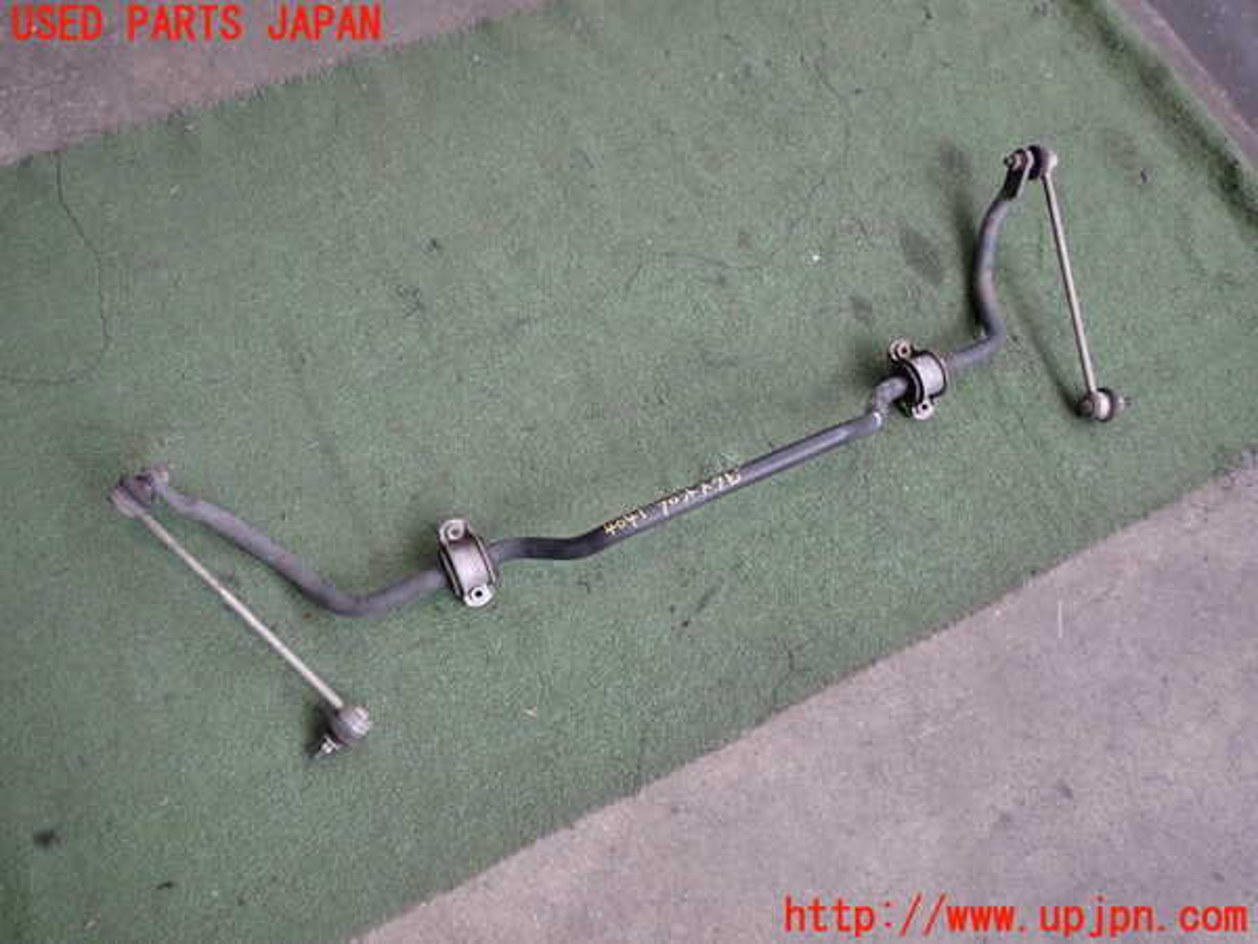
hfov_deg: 60.0
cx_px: 629
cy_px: 472
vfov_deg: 46.8
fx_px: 1090
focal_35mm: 30
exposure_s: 1/80
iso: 200
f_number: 2.3
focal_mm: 5.4
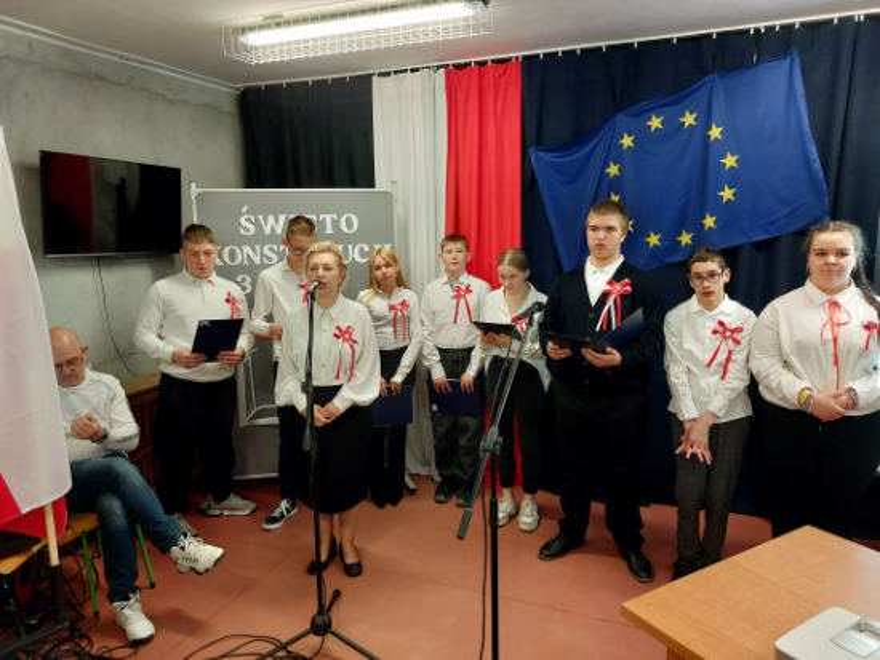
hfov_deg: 69.4
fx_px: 636
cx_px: 440
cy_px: 330
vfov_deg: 54.9
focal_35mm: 25
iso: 160
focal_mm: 5.2
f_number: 1.8
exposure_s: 1/50
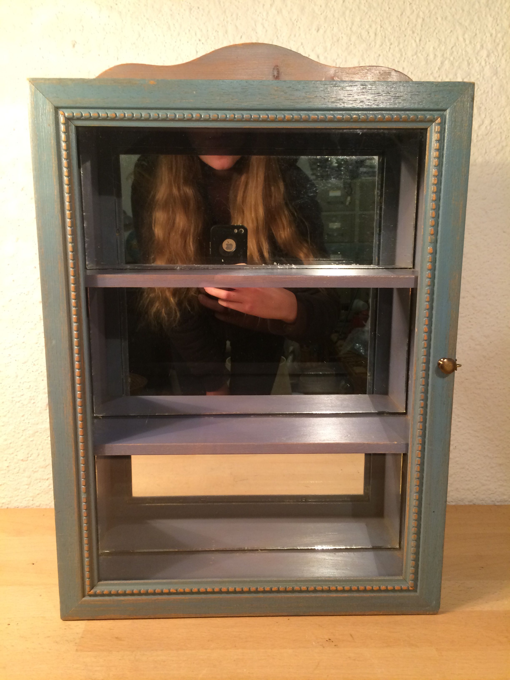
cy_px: 340
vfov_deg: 61.7
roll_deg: +1.5
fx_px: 570
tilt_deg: -10.8
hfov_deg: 48.2
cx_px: 255
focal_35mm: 29
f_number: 2.2
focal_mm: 4.15
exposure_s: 1/33
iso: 100
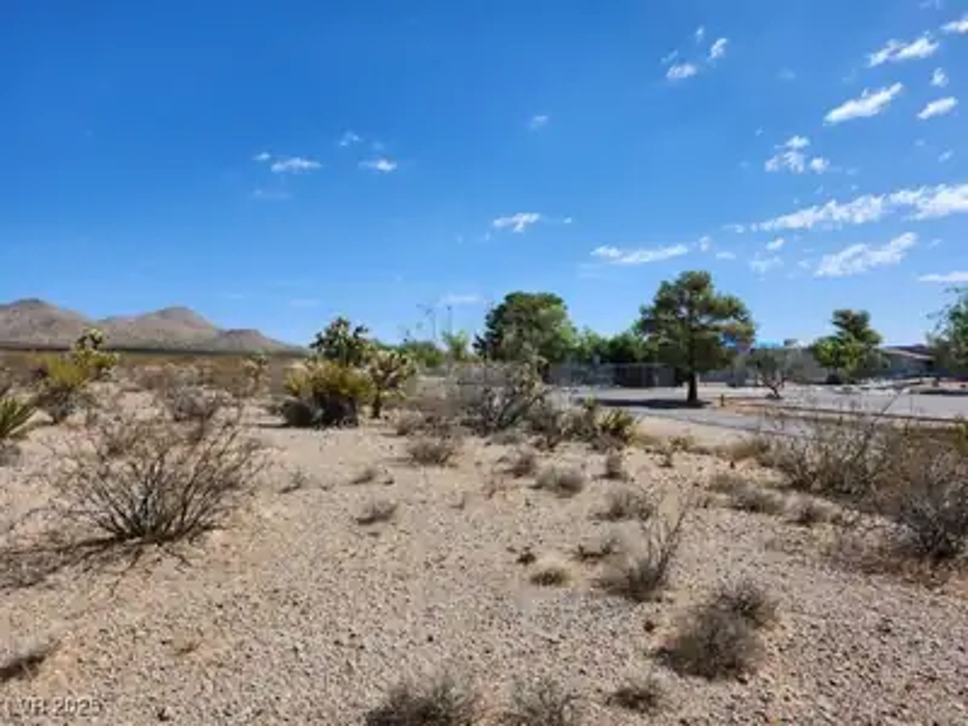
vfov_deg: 58.9
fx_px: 643
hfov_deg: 73.9
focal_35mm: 23
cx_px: 484
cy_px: 363
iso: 25
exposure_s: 1/2043
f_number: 1.8
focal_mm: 5.54
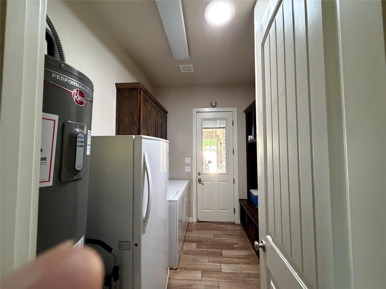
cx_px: 193
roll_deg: +1.0
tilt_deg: +2.5
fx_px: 156
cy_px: 144
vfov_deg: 85.7
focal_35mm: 14
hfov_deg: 102.1
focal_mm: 2.22
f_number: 2.2
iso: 1000
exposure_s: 1/60
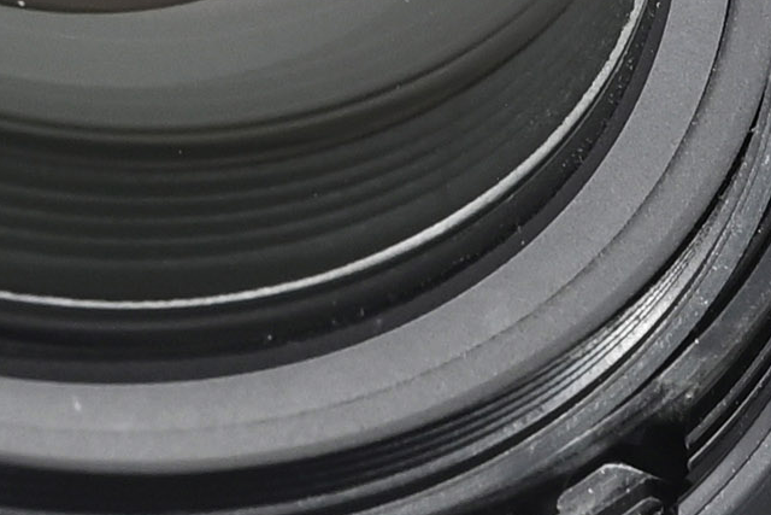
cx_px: 316
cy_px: -248
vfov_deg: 3.0
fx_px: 9875
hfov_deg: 4.5
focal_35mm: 461
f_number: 9
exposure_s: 1/125
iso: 500
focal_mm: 50
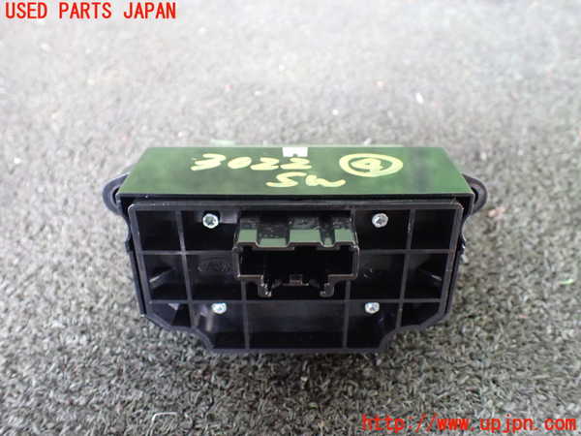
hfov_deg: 60.0
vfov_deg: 46.8
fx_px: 504
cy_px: 218
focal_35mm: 30
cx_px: 290
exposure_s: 1/30
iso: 800
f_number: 2.3
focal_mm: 5.4
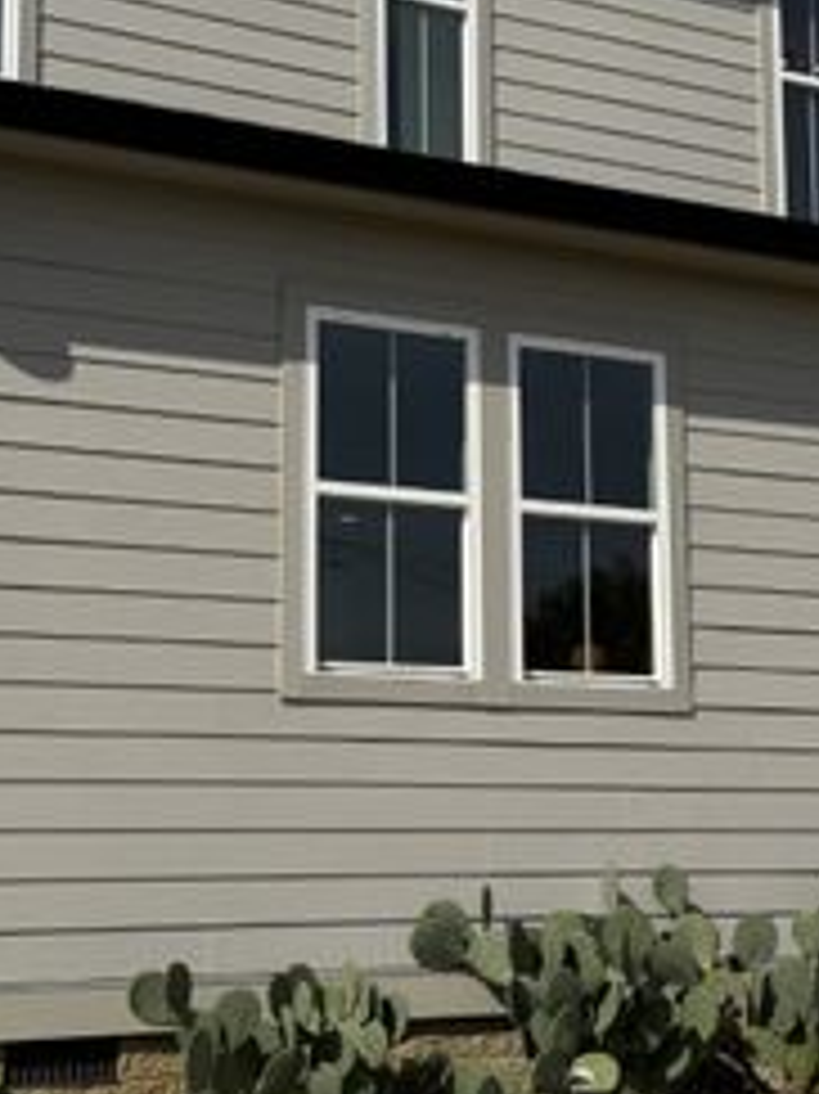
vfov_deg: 29.4
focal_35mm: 66
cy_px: 538
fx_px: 2084
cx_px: 531
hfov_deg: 22.2
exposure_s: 1/7937
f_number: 1.78
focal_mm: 6.76
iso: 80
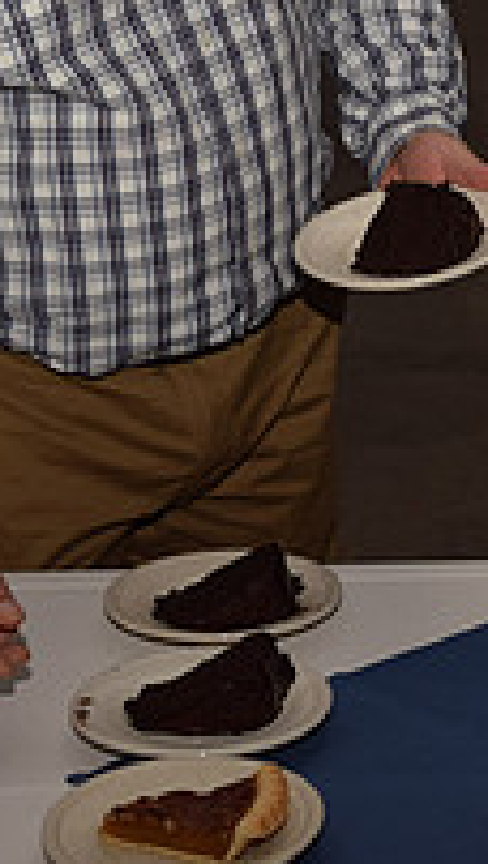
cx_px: 45
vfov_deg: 22.6
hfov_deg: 13.2
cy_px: 26
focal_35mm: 91
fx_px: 2088
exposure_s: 1/200
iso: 400
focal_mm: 26
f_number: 4
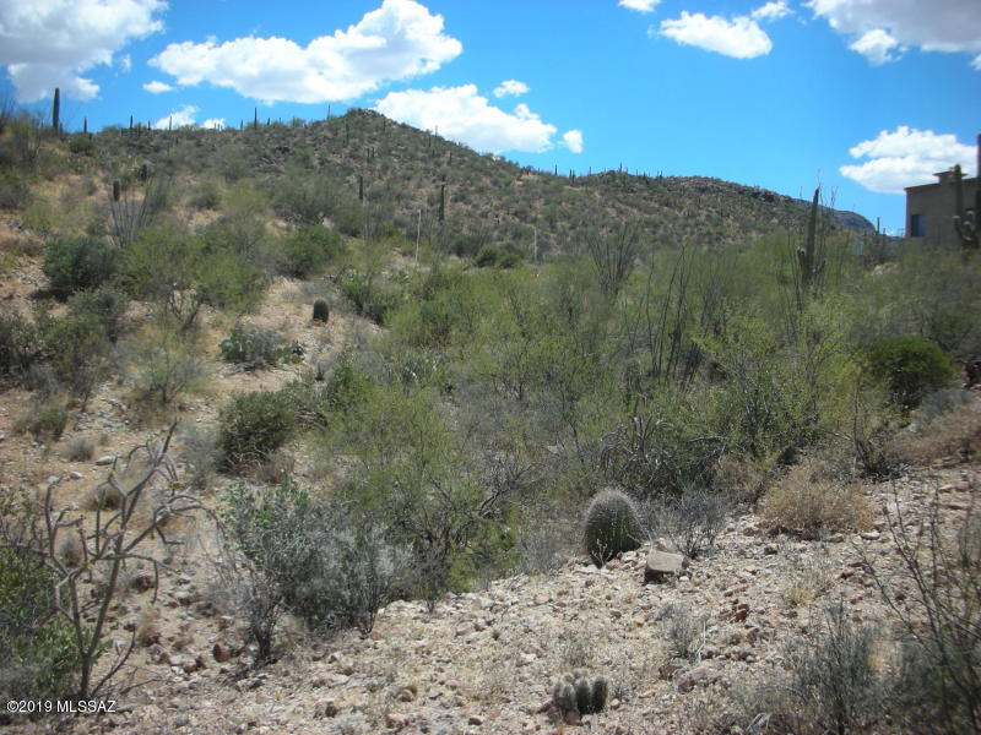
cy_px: 368
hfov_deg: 52.6
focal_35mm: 35
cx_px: 490
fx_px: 992
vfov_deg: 40.7
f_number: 8.5
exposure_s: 1/103
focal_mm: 5.8
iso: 50
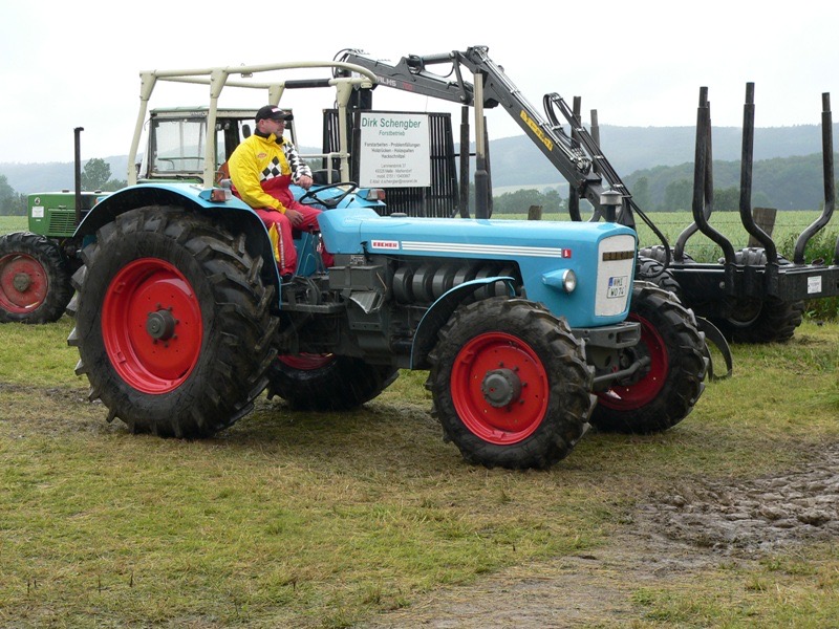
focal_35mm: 65
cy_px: 314
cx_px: 420
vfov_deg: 22.6
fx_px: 1575
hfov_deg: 29.8
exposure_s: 1/125
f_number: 4
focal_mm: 10.7
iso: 80
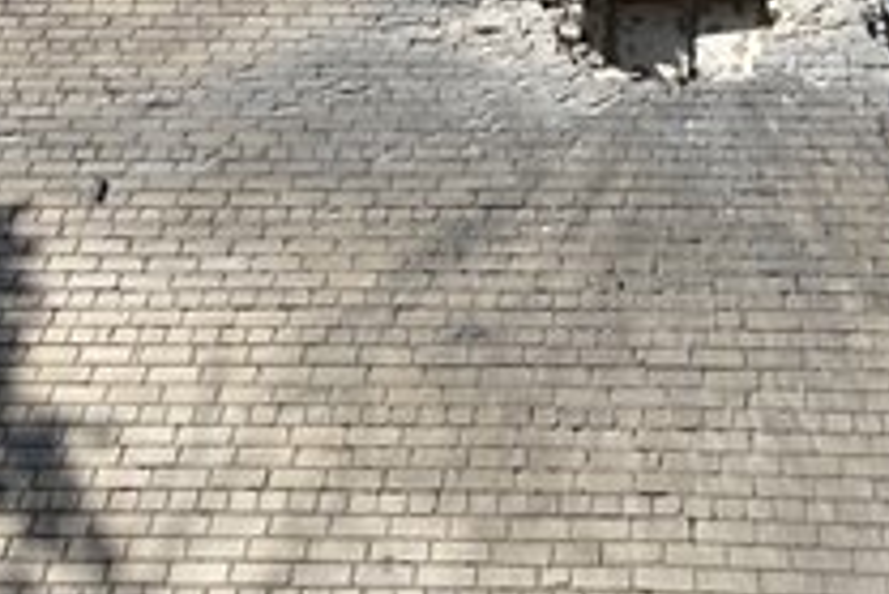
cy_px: 90
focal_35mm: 52
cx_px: 581
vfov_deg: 25.4
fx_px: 1285
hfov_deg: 37.8
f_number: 1.6
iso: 32
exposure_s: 1/4831
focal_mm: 4.2
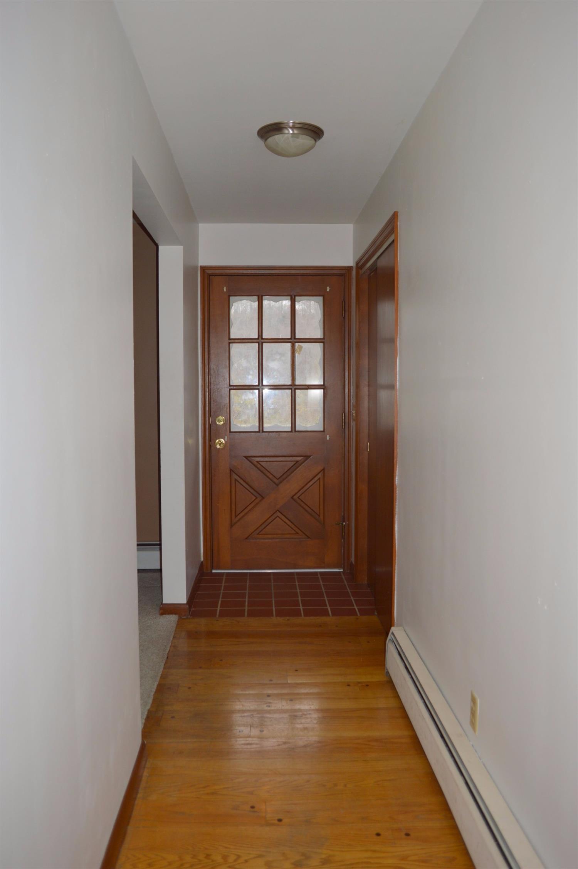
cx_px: 289
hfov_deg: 47.9
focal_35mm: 27
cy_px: 434
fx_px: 651
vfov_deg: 67.4
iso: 100
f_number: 3.5
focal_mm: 18
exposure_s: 1/100
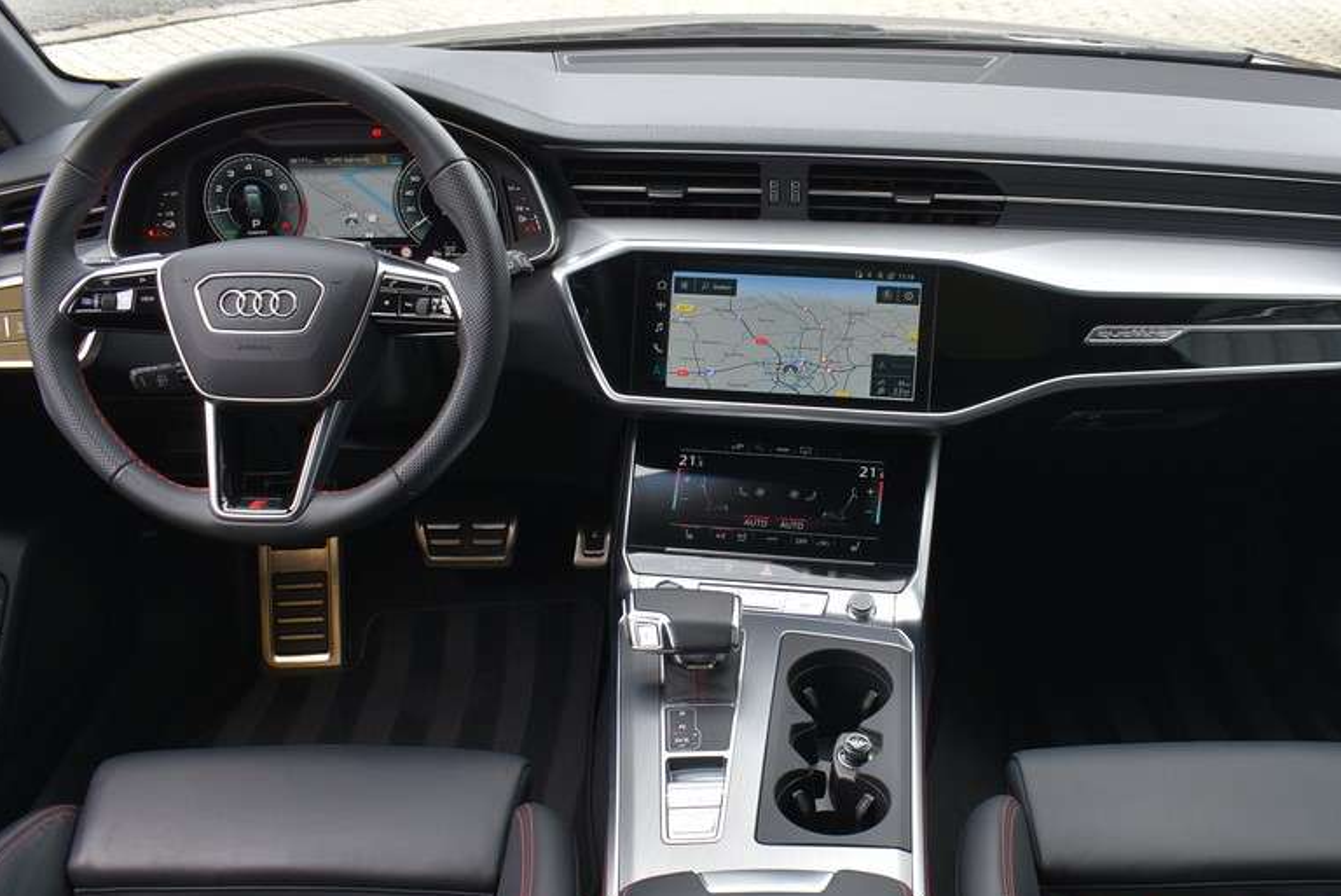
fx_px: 1342
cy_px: 596
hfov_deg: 52.8
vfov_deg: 36.5
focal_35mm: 36
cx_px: 800
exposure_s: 1/160
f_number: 6.3
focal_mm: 18
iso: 200
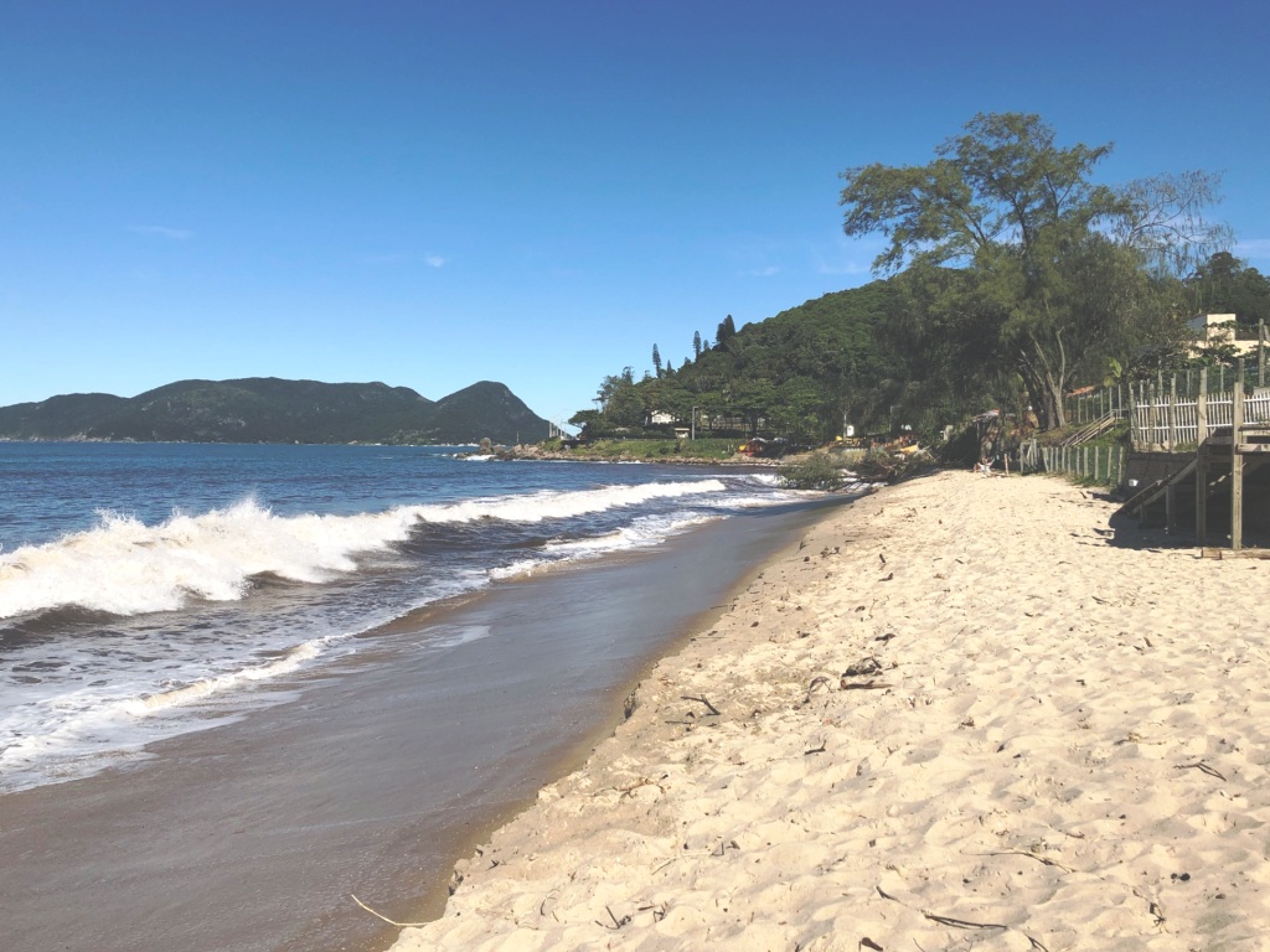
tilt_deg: -0.1
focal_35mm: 28
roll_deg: -2.5
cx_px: 635
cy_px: 476
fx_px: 1027
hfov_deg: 63.4
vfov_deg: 49.7
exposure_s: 1/3205
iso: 20
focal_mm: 3.99
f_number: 1.8
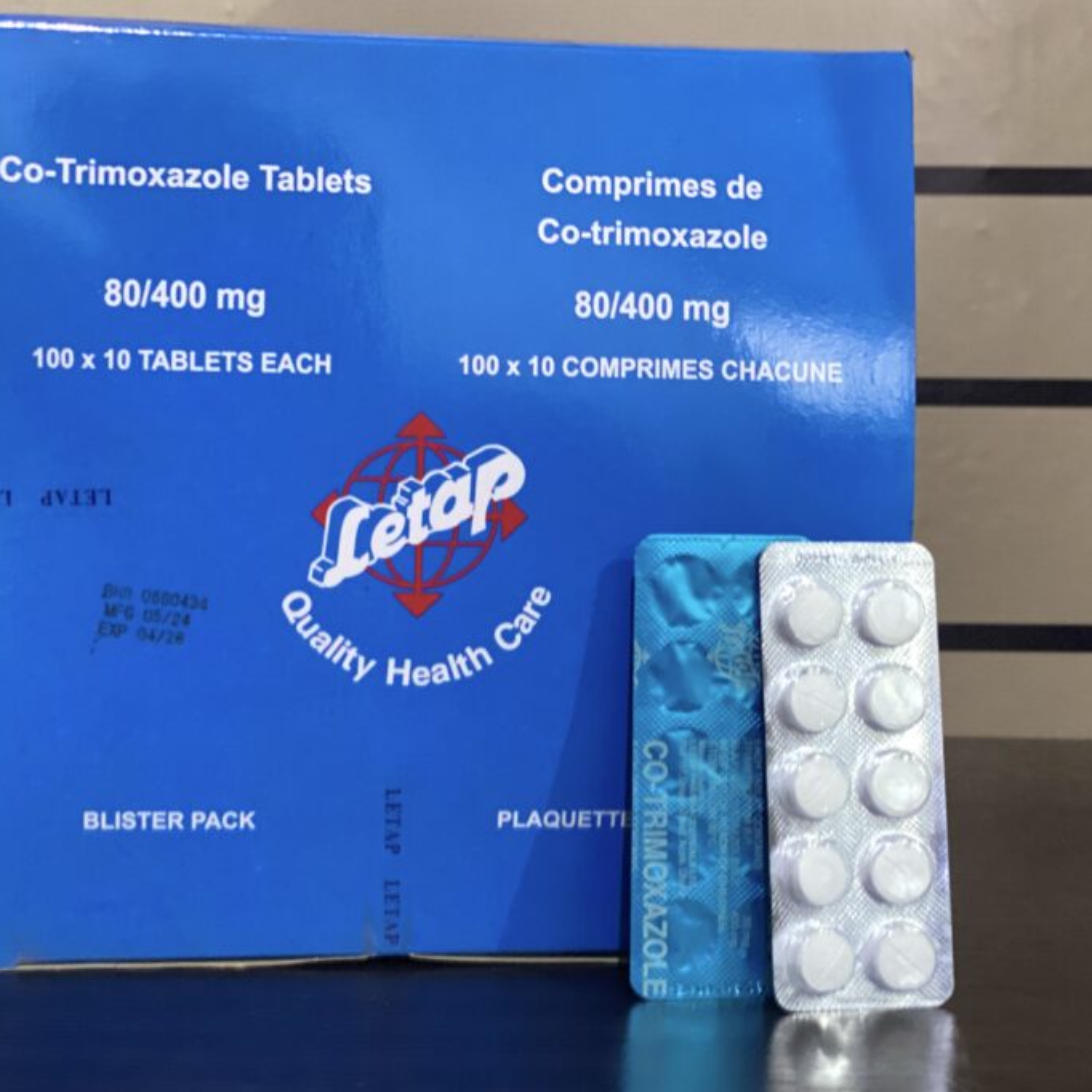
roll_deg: +0.8
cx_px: 460
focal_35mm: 69
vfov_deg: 25.0
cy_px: 584
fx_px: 2463
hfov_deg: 25.0
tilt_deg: -5.7
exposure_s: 1/20
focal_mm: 6
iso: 400
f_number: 2
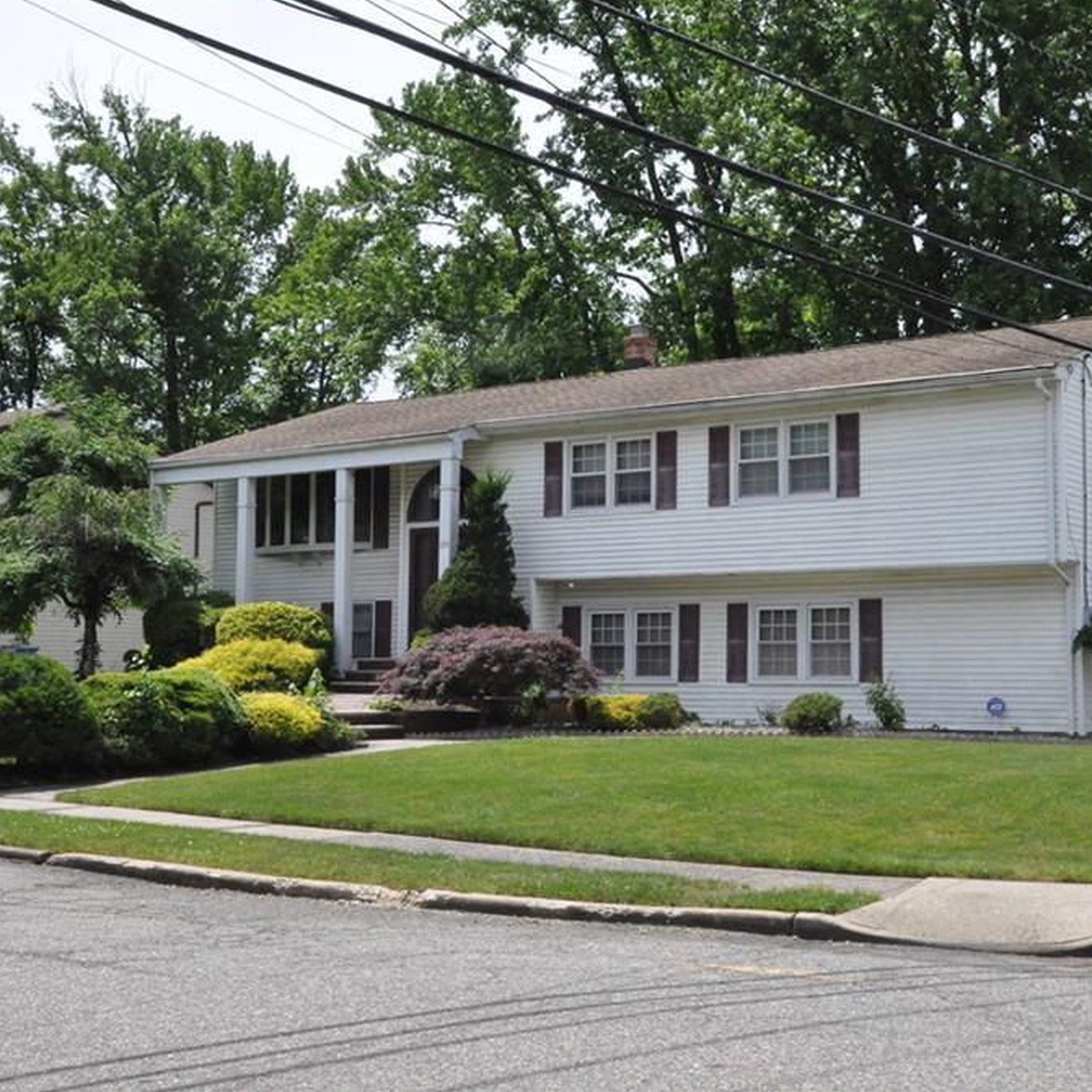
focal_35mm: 49
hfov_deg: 34.8
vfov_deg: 34.9
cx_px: 637
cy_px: 542
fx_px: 1736
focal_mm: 25
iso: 3200
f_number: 18
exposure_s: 1/1250
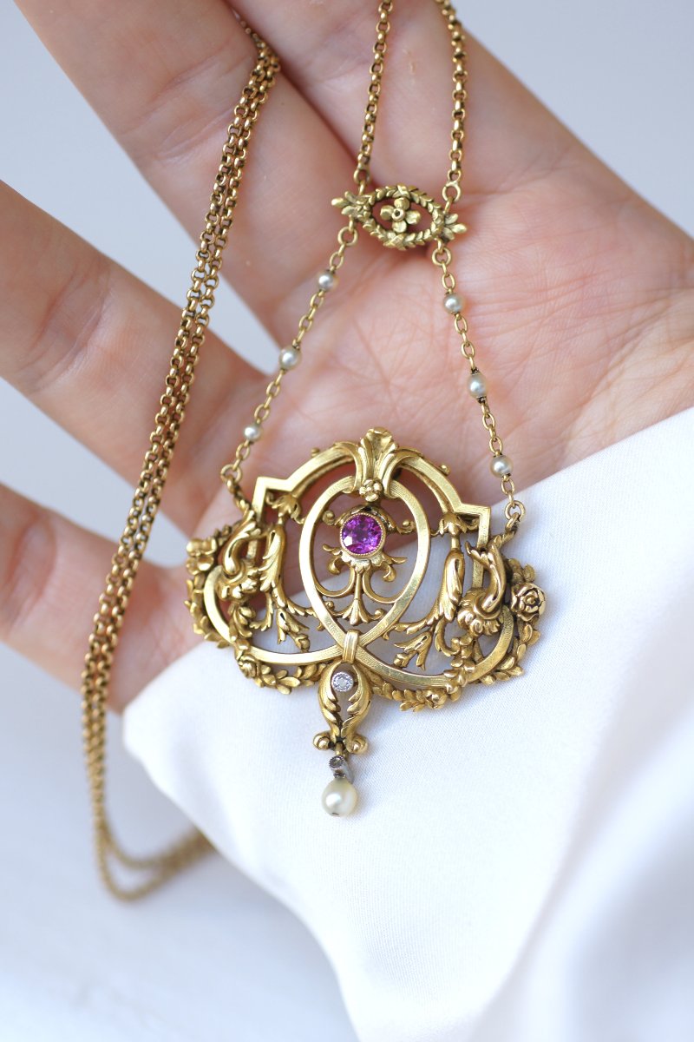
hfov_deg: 13.0
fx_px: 3036
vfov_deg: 19.5
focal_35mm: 105
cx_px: 347
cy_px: 521
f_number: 3.2
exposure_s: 1/125
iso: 200
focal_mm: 70
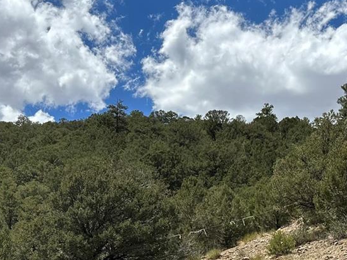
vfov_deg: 22.3
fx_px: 631
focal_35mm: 63
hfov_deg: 30.2
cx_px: 265
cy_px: 268
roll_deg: -0.6
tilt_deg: +7.8
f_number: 1.78
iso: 80
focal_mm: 6.86
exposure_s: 1/4762
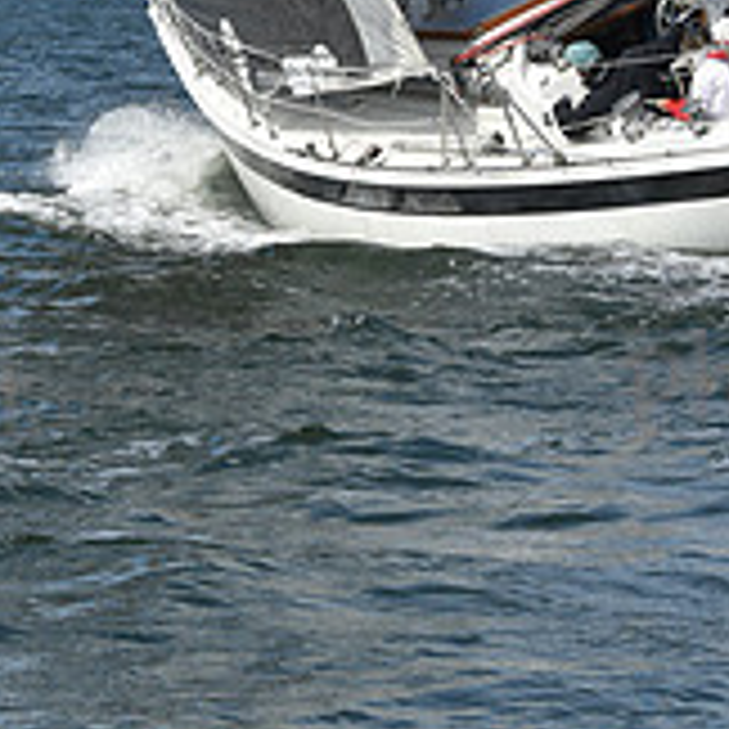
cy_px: 158
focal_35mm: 261
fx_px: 6219
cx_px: 389
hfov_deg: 6.7
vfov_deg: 6.7
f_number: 10
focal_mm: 86
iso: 320
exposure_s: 1/1000
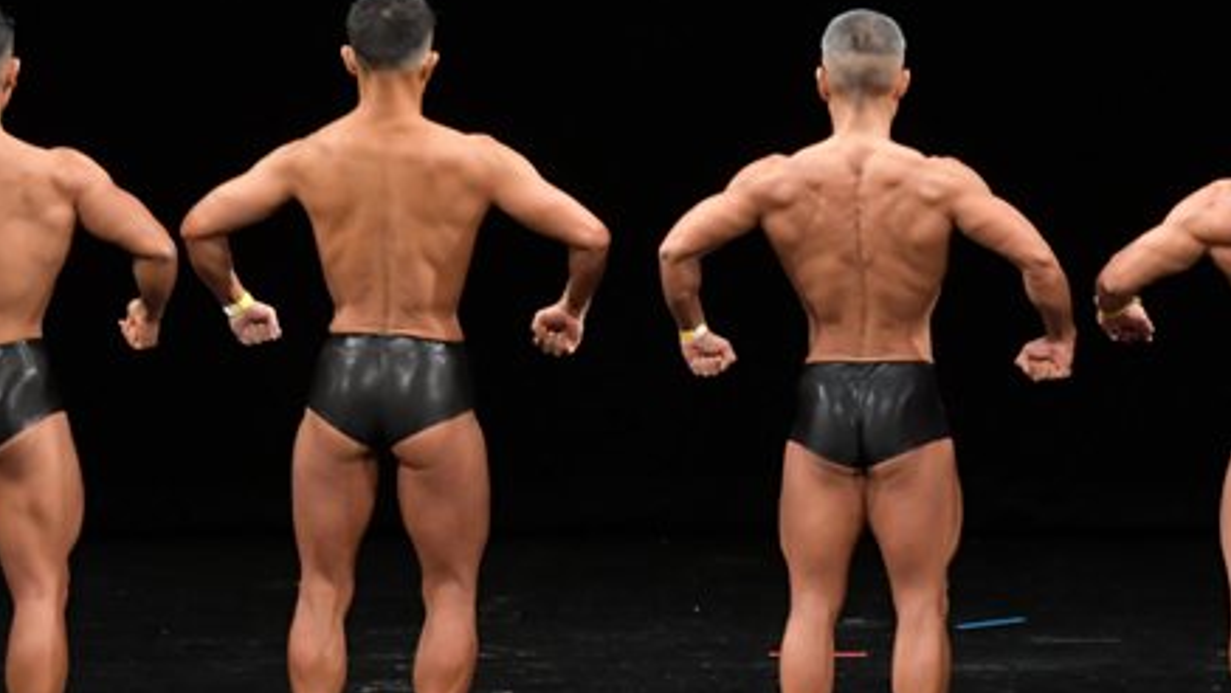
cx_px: 613
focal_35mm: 347
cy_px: 459
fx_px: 11329
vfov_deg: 3.5
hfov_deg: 6.2
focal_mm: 125
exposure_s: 1/400
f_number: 5.6
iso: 2500
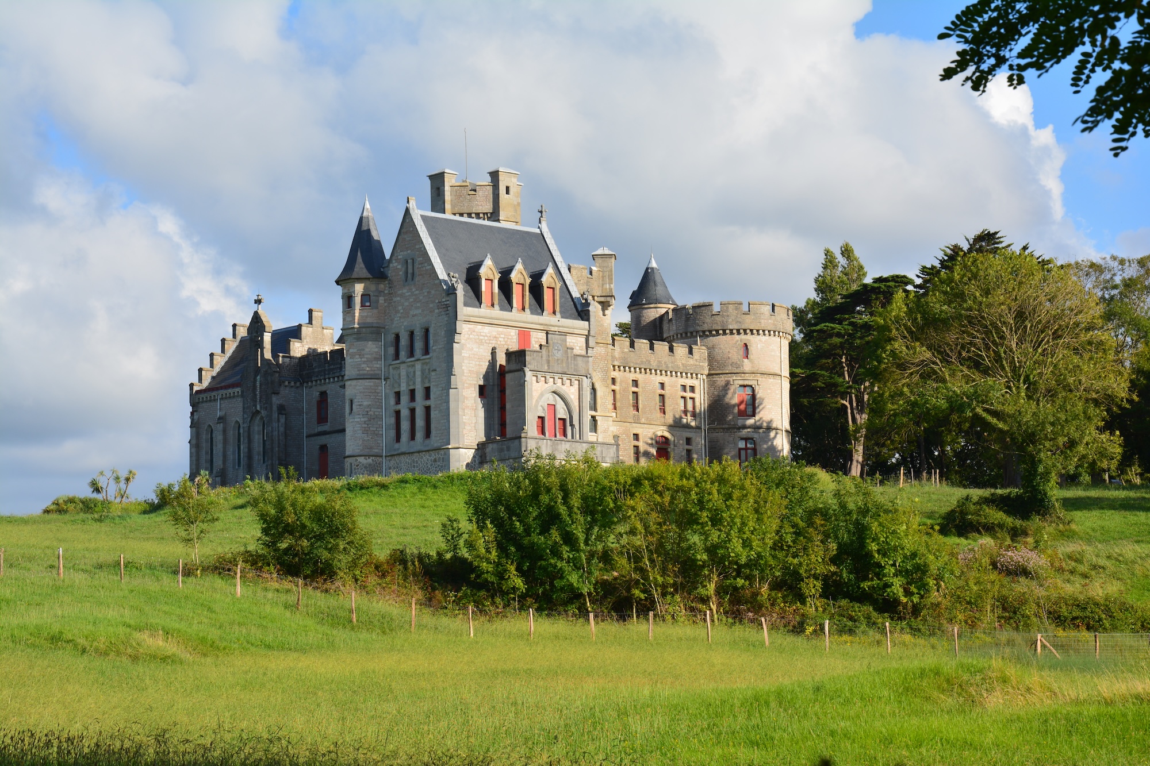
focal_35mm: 93
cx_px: 575
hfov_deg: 21.9
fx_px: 2970
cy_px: 383
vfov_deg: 14.7
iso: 100
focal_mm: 62
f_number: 11
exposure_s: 1/160
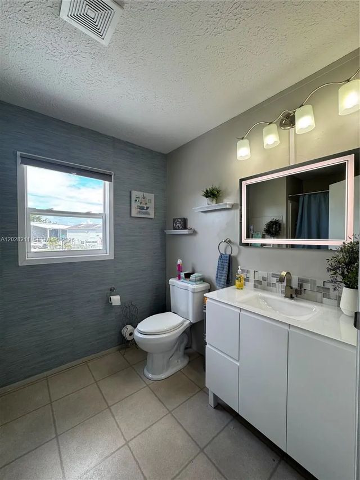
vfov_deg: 102.1
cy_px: 240
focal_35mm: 14
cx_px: 180
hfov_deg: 85.7
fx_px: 194
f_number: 2.2
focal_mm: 2.22
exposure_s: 1/120
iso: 64
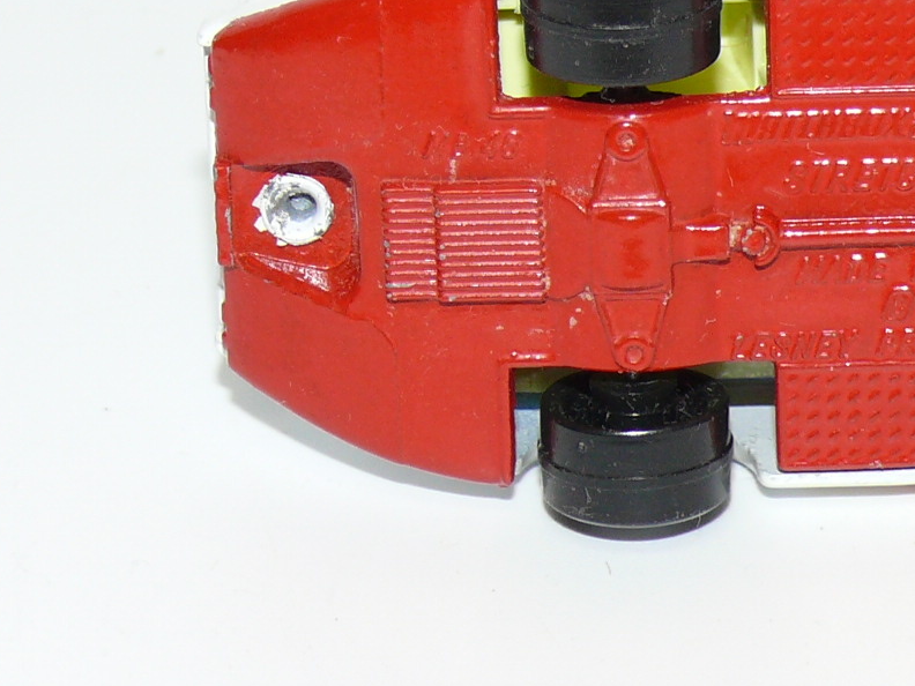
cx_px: 907
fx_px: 5604
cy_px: 154
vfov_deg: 7.0
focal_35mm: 212
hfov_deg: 9.3
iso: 100
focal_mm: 13.7
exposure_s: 1/30
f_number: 4
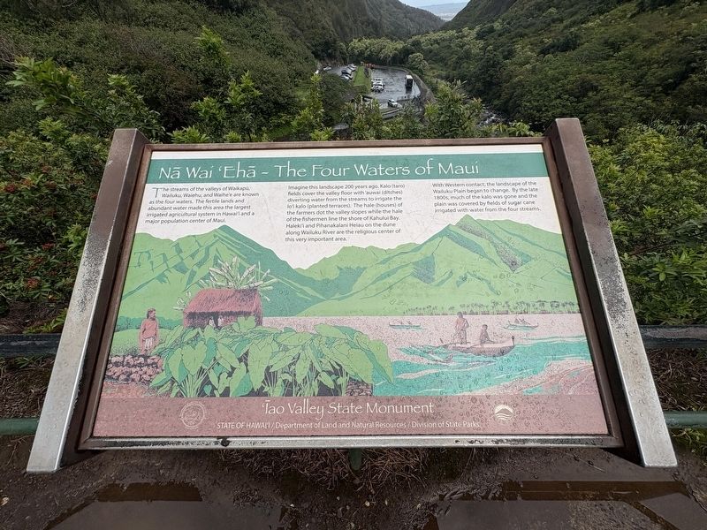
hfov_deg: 102.1
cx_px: 354
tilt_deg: -42.6
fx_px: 286
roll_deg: +2.5
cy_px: 265
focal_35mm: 14
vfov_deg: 85.7
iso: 50
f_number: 2.2
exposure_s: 1/2415
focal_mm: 2.22
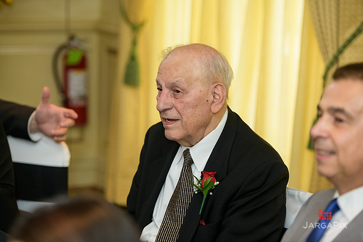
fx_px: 1130
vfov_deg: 12.2
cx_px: 182
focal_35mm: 112
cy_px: 121
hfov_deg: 18.3
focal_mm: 112
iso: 1600
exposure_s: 1/125
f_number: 3.2
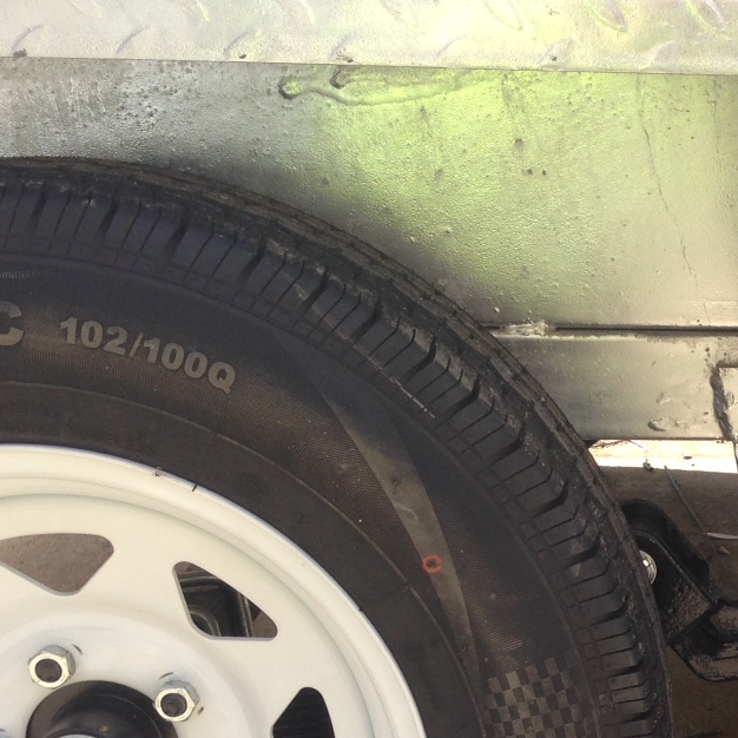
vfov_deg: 22.2
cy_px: 671
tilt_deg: -20.3
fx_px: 1833
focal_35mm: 76
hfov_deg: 21.7
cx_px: 795
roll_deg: +0.7
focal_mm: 4.12
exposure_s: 1/323
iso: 50
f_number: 2.4
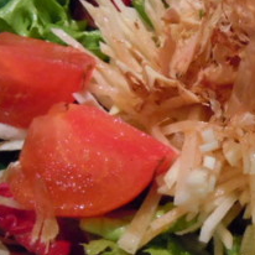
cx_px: 233
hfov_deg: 28.3
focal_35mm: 58
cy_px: 142
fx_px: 483
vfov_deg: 29.5
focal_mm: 5.4
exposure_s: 1/125
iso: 640
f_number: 3.5
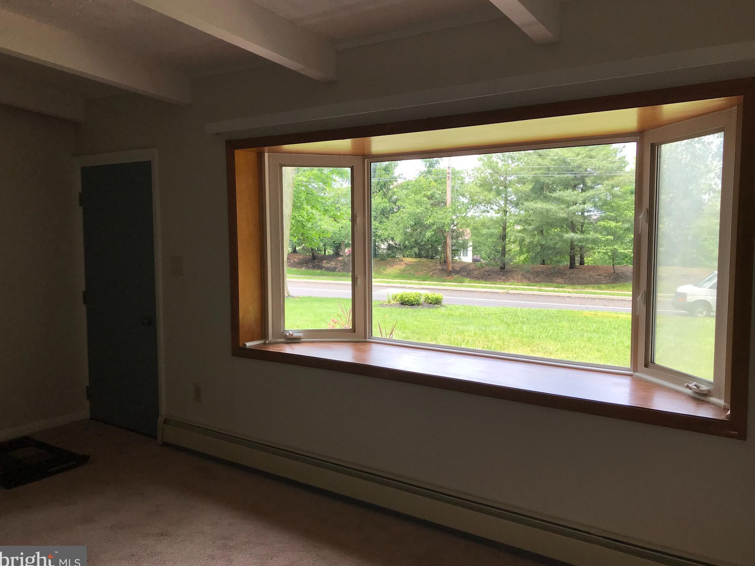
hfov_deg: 61.7
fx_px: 633
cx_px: 382
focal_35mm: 29
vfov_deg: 48.2
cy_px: 284
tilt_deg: -6.5
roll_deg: -0.2
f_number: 1.8
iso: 20
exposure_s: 1/245
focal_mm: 3.99
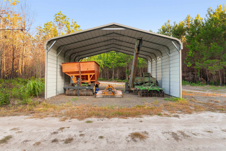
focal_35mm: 19
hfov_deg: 86.9
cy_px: 76
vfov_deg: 64.6
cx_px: 113
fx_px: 119
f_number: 4.8
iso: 100
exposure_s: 1/20
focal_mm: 13
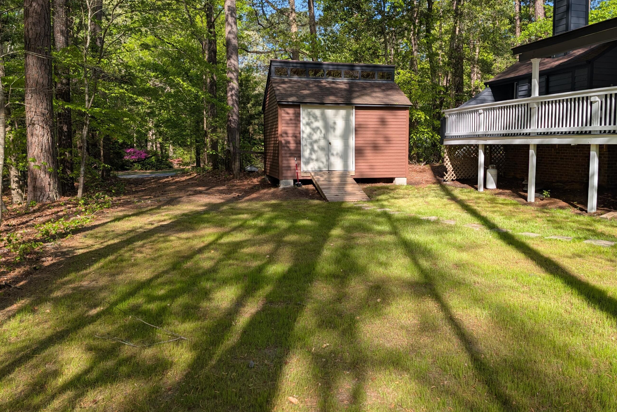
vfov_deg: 44.9
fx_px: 497
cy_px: 194
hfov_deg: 63.3
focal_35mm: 29
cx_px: 356
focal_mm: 6.9
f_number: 1.68
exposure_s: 1/571
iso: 20
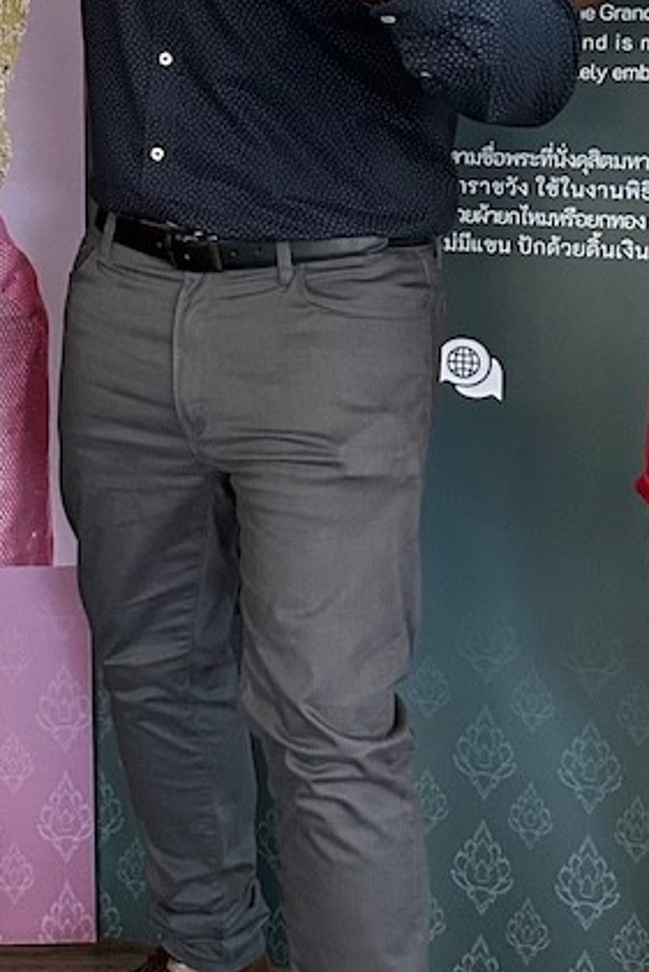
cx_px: -35
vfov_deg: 25.1
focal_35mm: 79
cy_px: 140
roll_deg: +0.4
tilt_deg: -5.6
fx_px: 2134
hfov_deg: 16.8
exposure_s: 1/50
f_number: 1.78
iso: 320
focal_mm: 6.86
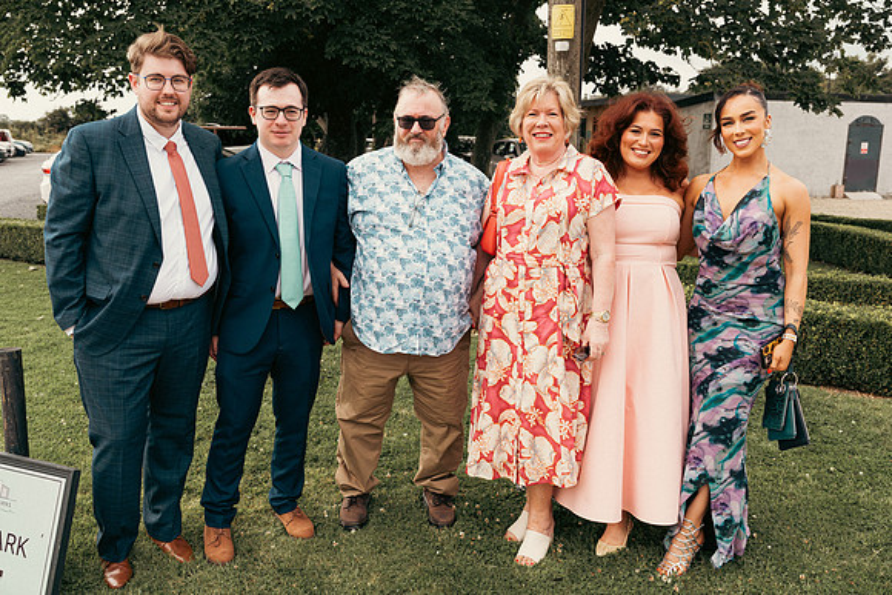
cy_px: 298
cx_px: 446
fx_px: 793
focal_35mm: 32
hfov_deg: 58.7
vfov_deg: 41.1
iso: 125
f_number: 5
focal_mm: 32
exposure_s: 1/250
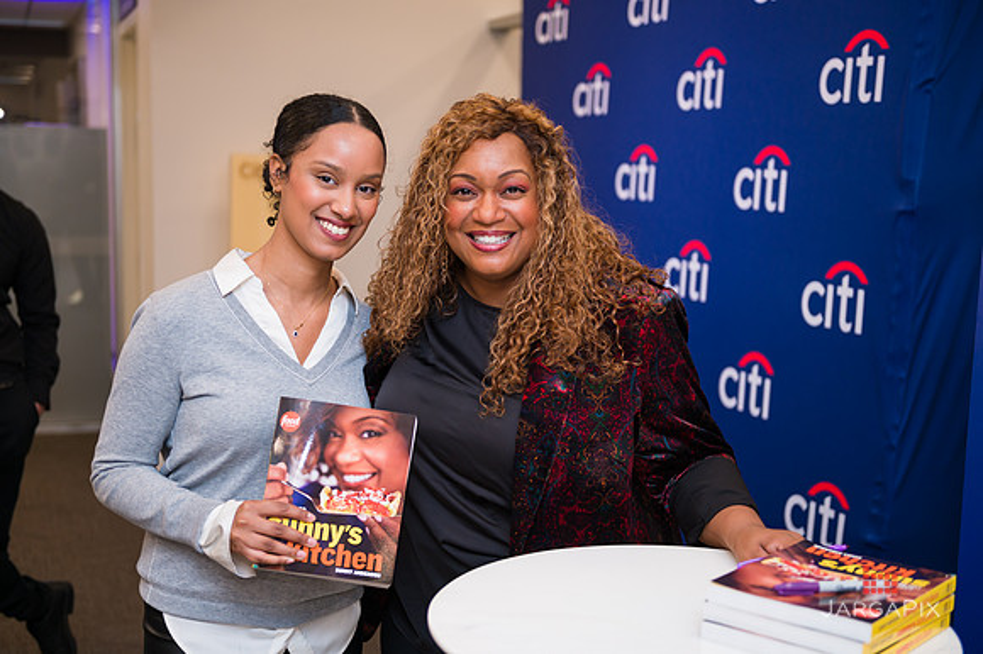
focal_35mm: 48
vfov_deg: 28.0
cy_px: 327
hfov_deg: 41.1
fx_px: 1310
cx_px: 492
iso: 400
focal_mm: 48
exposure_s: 1/200
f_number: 3.2
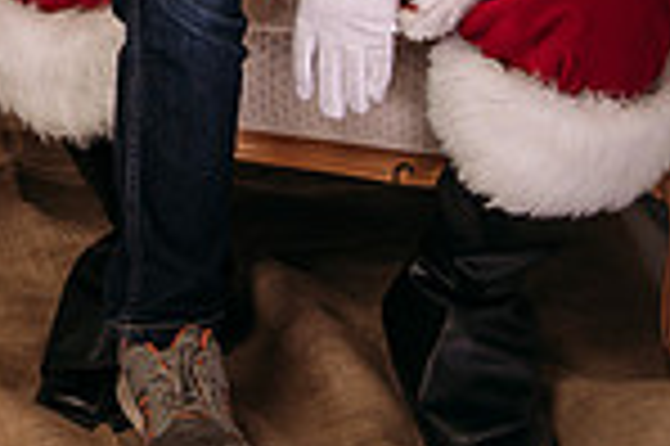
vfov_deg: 8.6
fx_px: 2826
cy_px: -357
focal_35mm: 152
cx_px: -218
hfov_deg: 13.0
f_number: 5.6
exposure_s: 1/125
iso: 200
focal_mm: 35
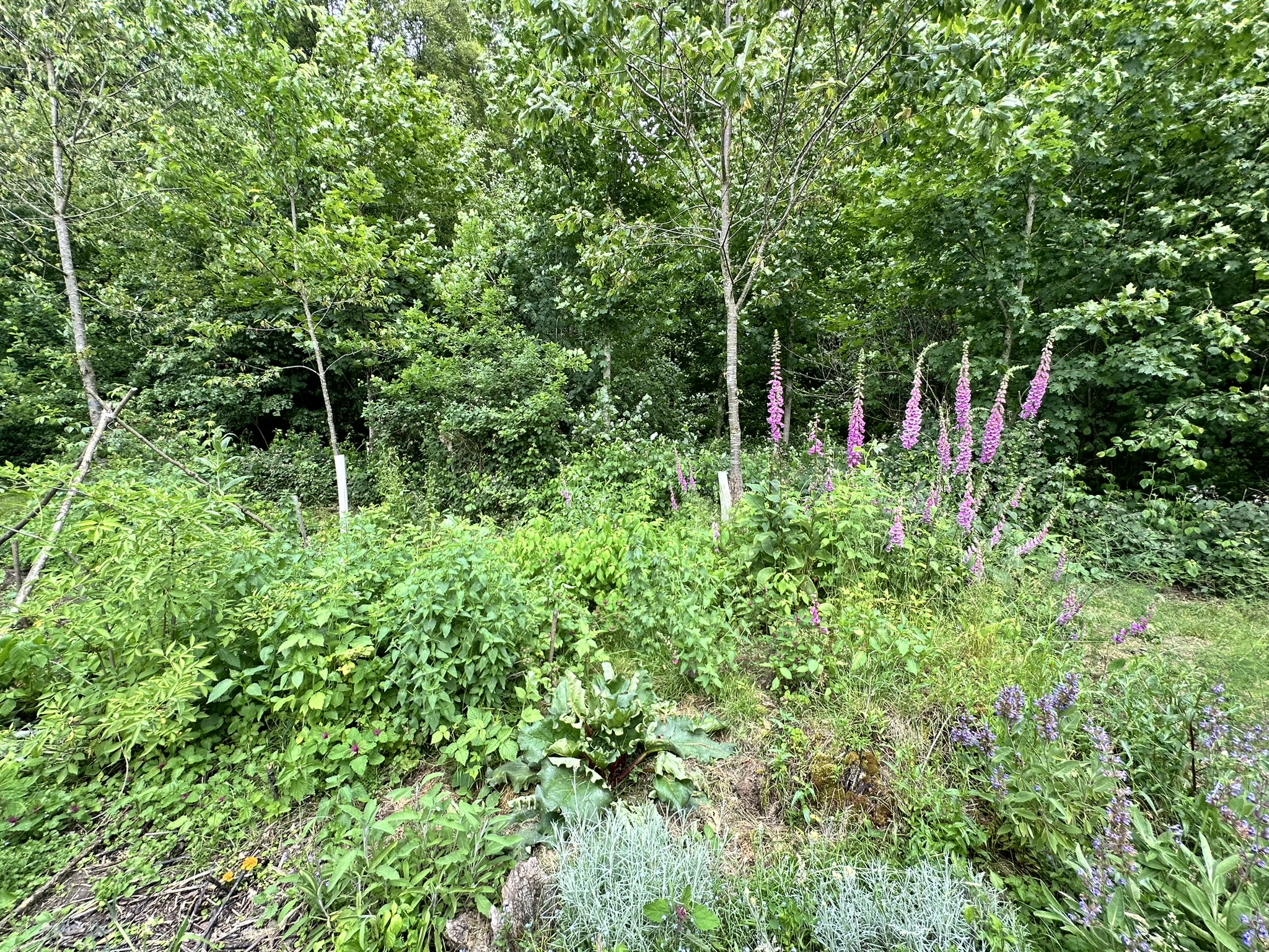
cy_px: 476
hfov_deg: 102.1
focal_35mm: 14
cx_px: 634
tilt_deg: -2.5
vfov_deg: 85.7
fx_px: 513
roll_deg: -0.5
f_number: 2.2
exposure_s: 1/207
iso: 40
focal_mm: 2.22
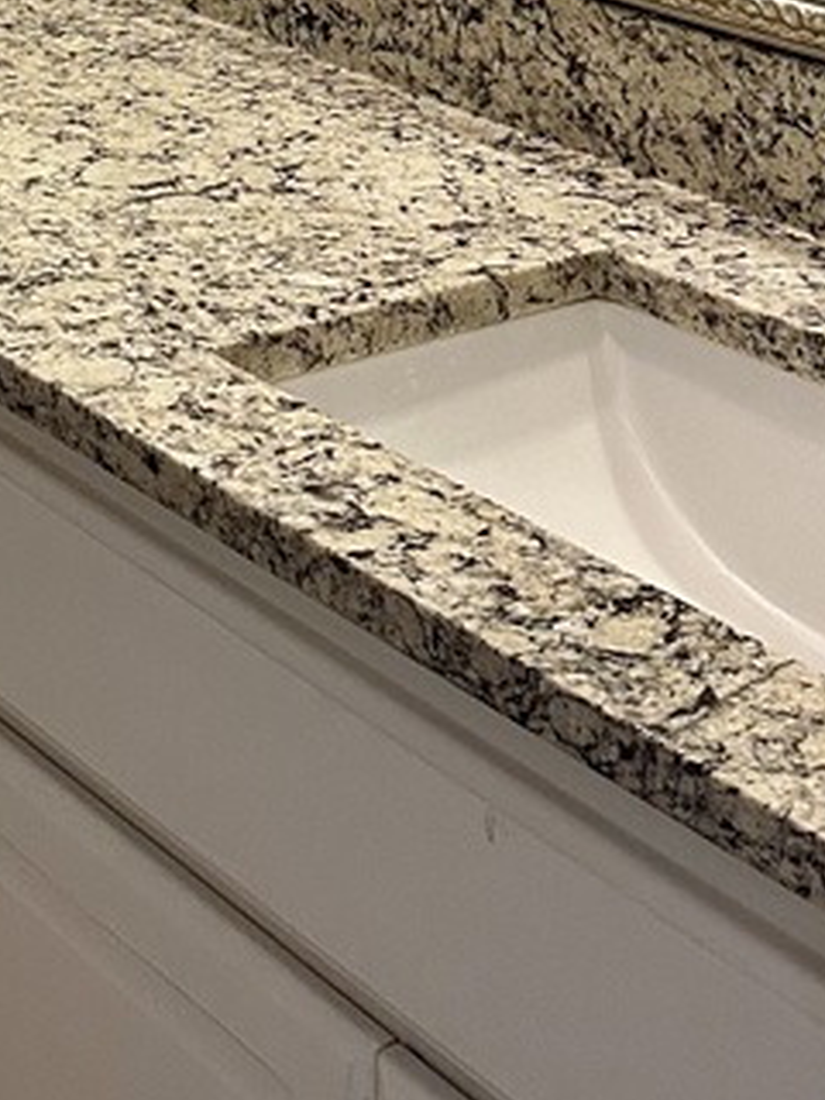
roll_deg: -0.6
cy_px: -481
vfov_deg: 21.0
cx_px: -234
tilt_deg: -4.6
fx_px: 2574
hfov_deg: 17.2
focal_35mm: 81
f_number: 1.78
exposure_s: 1/120
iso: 200
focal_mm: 6.86
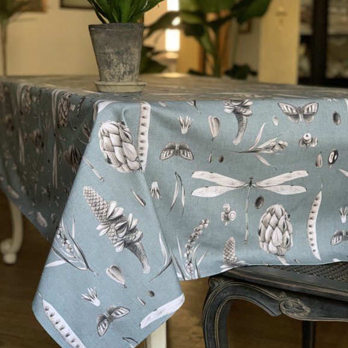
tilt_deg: -9.0
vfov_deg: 26.9
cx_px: 171
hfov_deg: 26.9
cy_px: 173
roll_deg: -1.2
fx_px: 728
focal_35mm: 64
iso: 200
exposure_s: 1/60
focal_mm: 6
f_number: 2.4
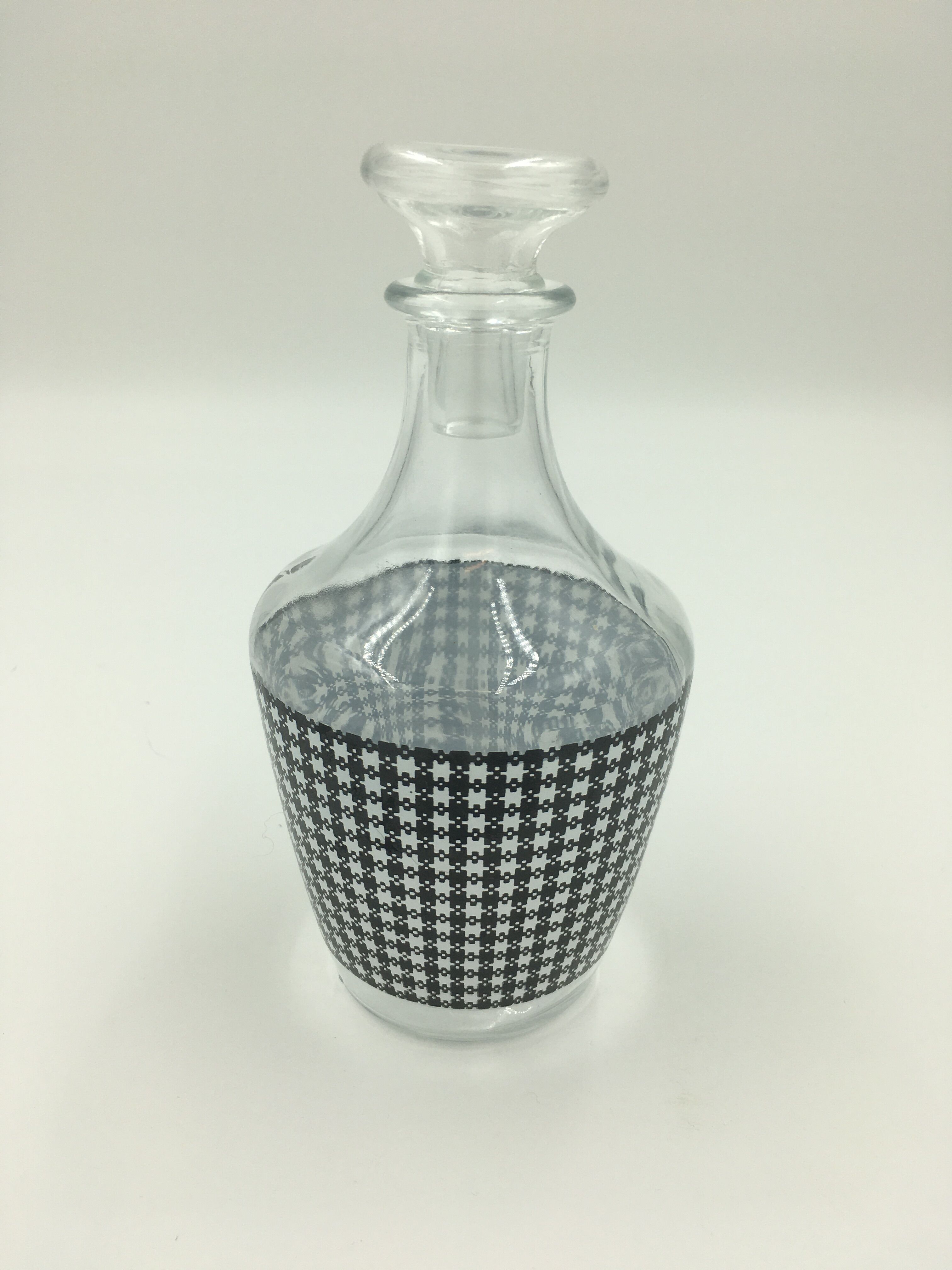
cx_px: 476
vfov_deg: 61.7
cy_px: 635
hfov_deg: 48.2
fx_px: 1063
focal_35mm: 29
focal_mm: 4.15
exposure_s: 1/351
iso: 25
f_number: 2.2
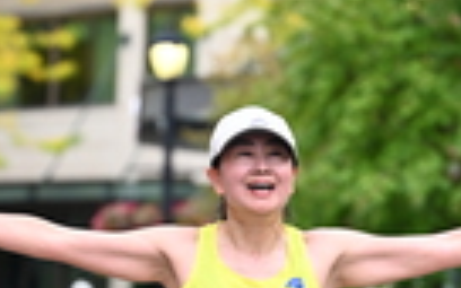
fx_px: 4561
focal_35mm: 363
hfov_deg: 5.8
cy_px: 308
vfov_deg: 3.6
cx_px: 276
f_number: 2.8
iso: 640
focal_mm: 88
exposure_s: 1/1600
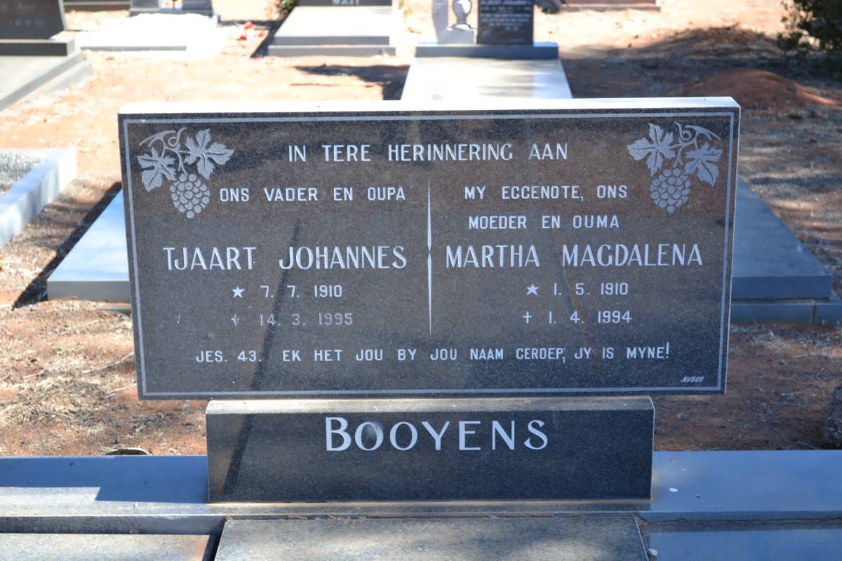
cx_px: 421
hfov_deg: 31.9
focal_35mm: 63
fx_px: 1473
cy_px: 280
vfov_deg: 21.6
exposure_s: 1/100
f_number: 5.3
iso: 400
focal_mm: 42
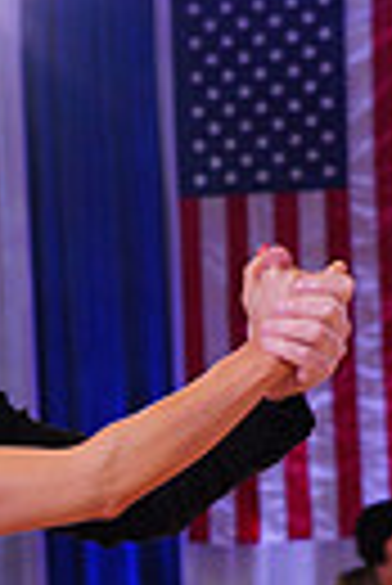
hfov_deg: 6.5
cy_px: 828
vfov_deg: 9.6
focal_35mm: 210
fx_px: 3421
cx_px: -214
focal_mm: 47
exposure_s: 1/200
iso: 1250
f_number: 5
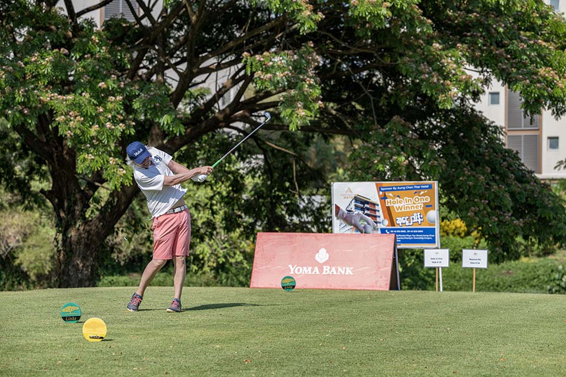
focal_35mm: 105
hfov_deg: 19.5
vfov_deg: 13.0
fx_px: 1651
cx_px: 283
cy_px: 188
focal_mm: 105
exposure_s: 1/5000
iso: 1100
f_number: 4.5
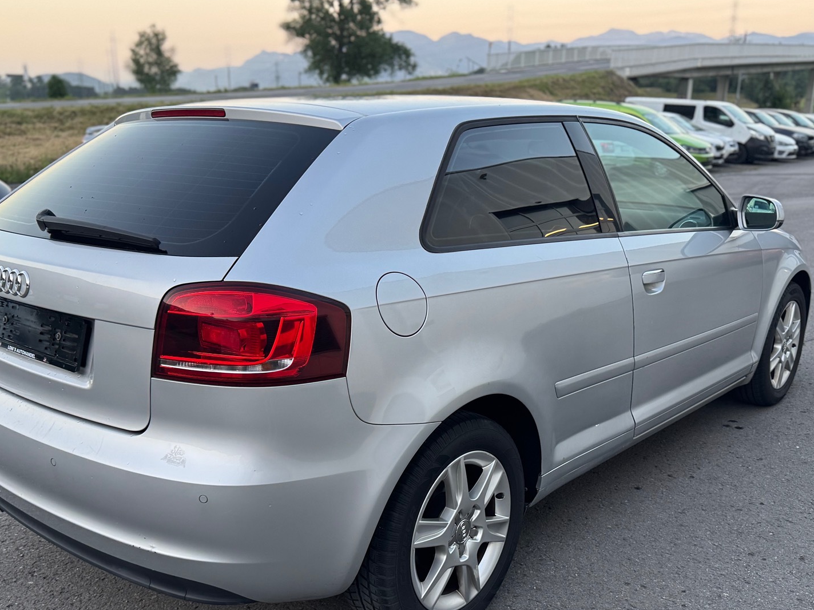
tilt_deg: -19.0
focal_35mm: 34
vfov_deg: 41.4
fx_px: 799
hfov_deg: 54.0
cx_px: 420
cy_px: 388
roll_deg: -0.2
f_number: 1.78
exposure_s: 1/121
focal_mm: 6.76
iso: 160
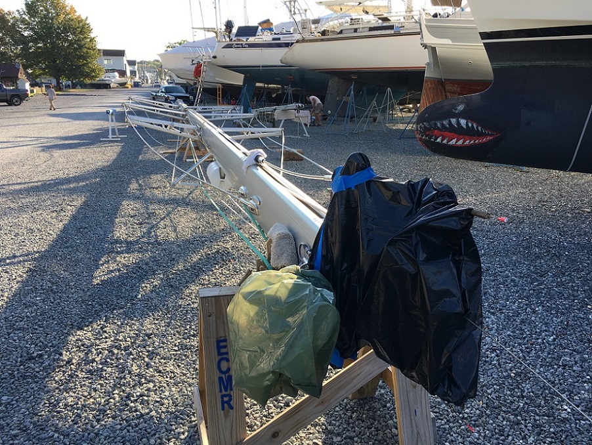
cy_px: 222
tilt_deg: -14.9
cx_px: 296
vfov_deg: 48.3
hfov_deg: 61.6
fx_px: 496
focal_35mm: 29
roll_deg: -1.5
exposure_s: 1/375
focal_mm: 4.15
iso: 25
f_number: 2.2
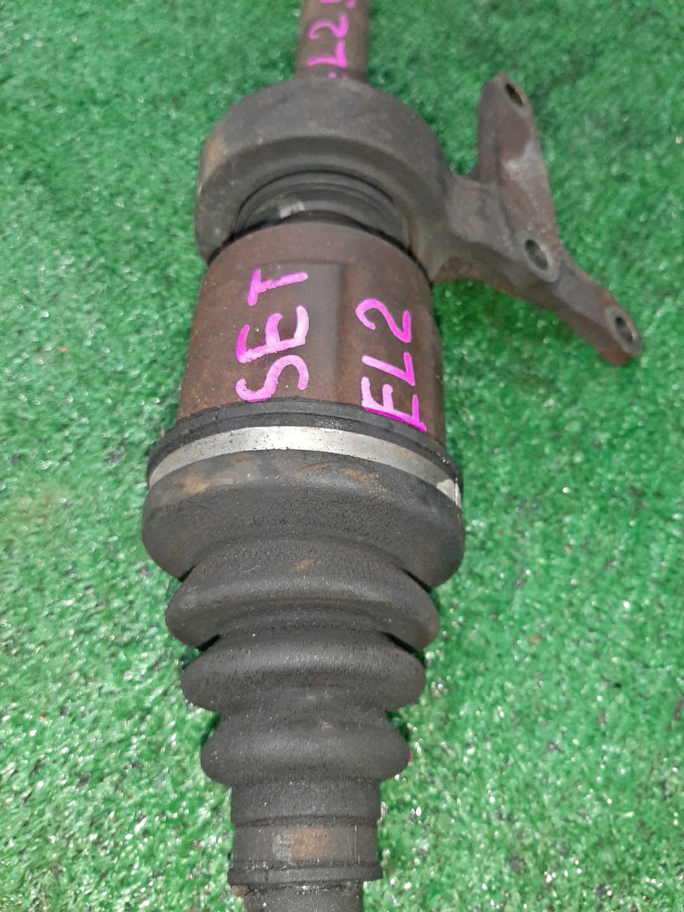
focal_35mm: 26
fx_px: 685
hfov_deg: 53.1
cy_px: 456
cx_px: 342
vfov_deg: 67.3
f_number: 1.7
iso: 172
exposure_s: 1/33
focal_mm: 3.93
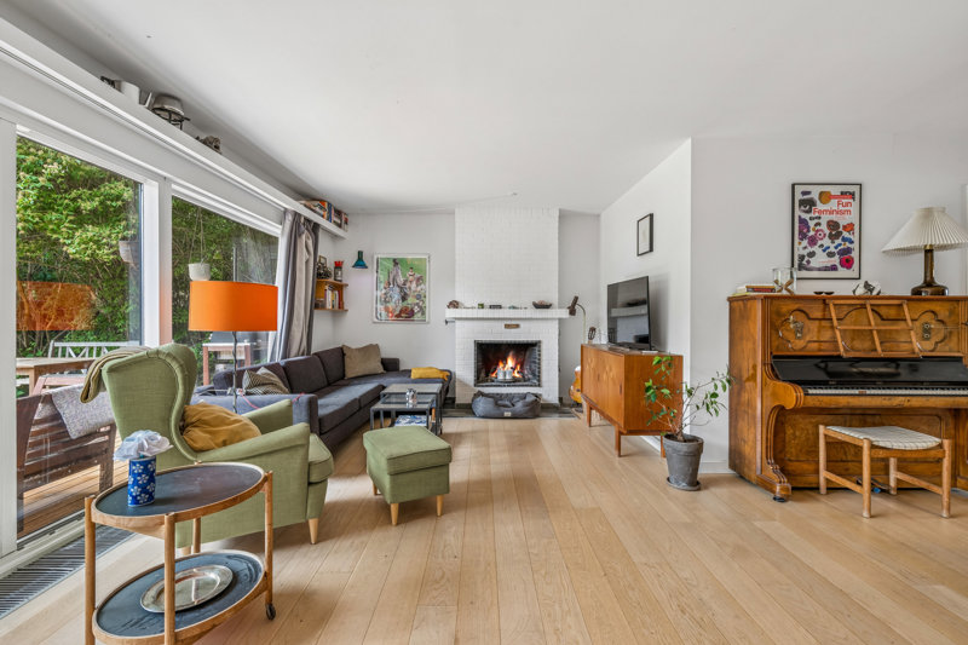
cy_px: 322
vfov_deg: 73.7
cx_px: 484
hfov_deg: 96.7
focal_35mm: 16
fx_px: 430
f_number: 8
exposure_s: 1/8
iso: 125
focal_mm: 16
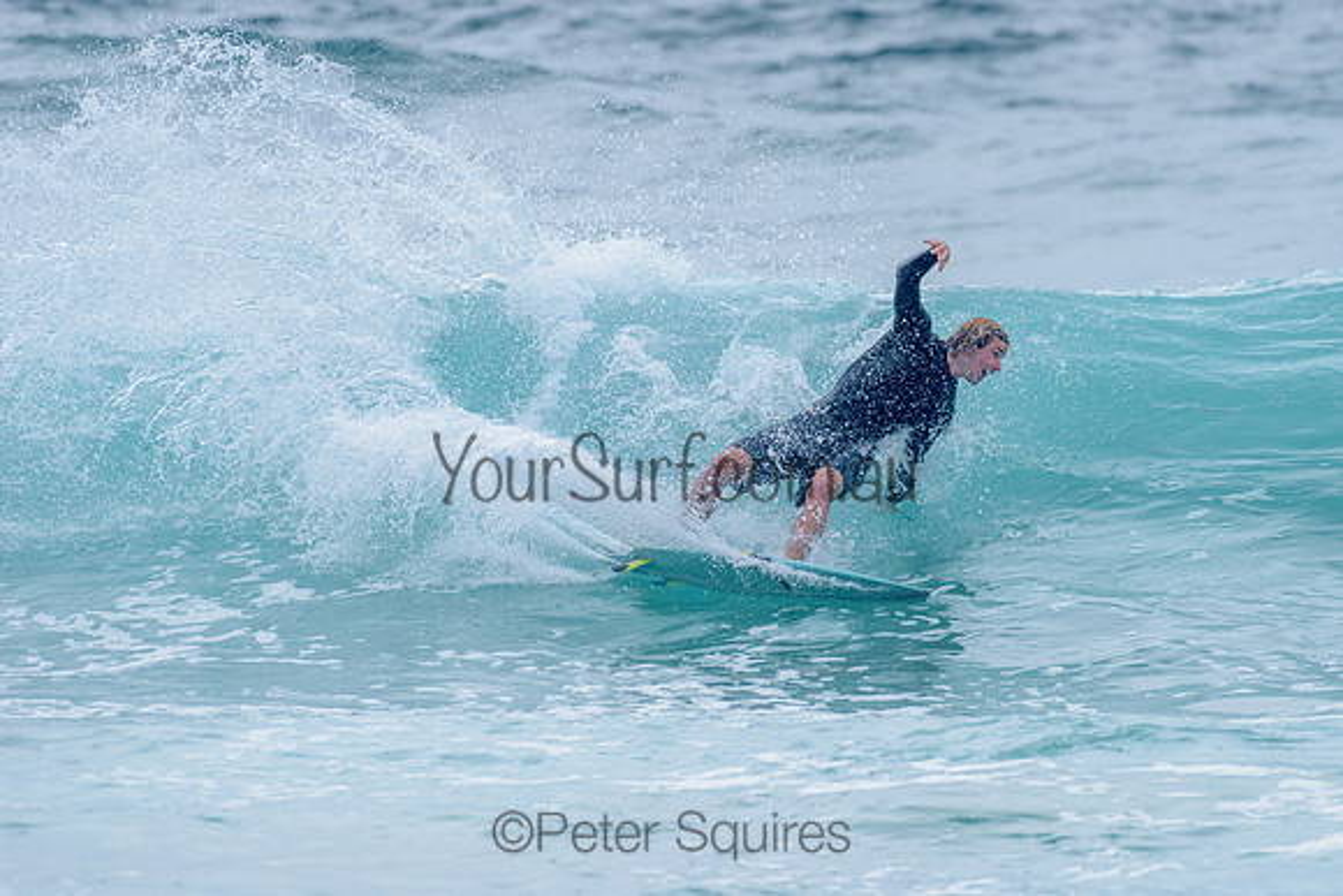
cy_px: 350
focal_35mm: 613
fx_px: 22866
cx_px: 823
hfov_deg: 3.4
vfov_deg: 2.2
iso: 180
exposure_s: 1/2000
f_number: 5.6
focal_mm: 500
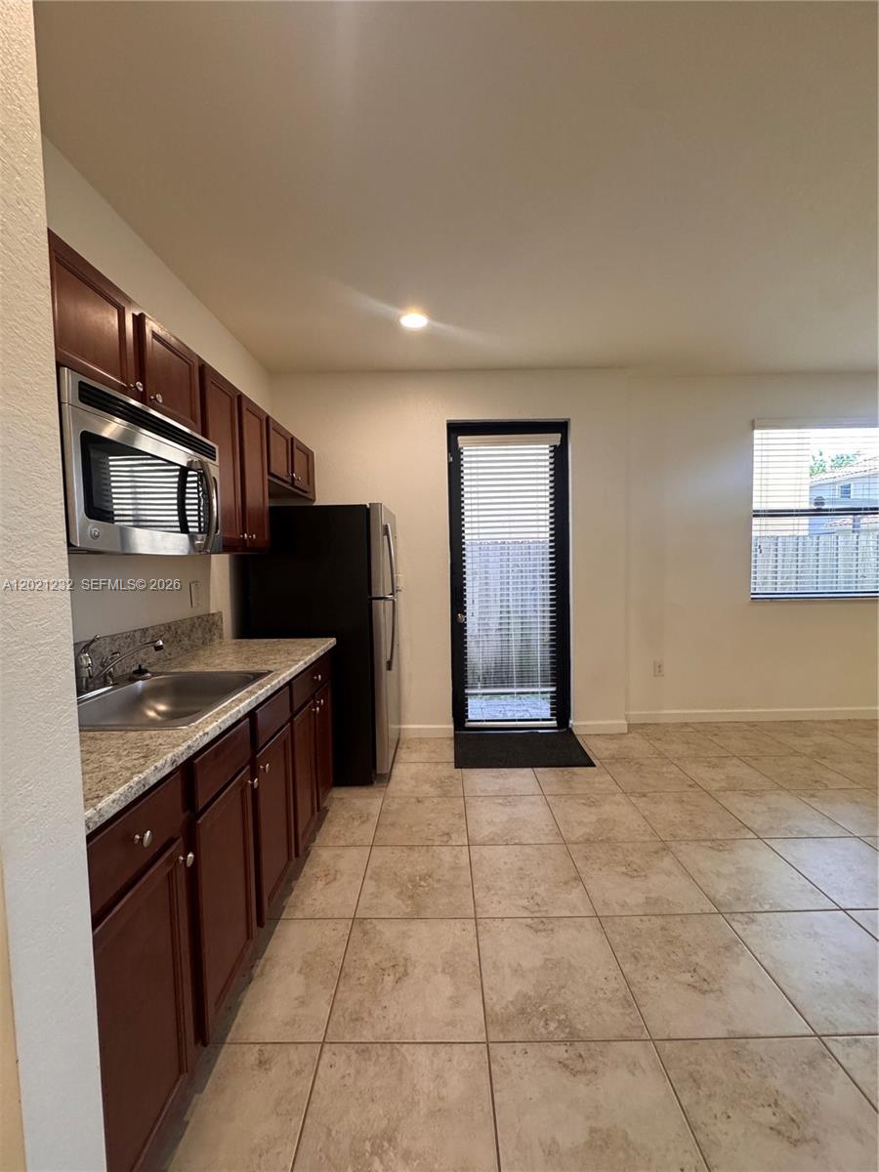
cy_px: 586
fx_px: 474
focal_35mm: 14
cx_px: 440
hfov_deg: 85.7
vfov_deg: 102.1
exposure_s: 1/99
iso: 320
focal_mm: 2.22
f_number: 2.2
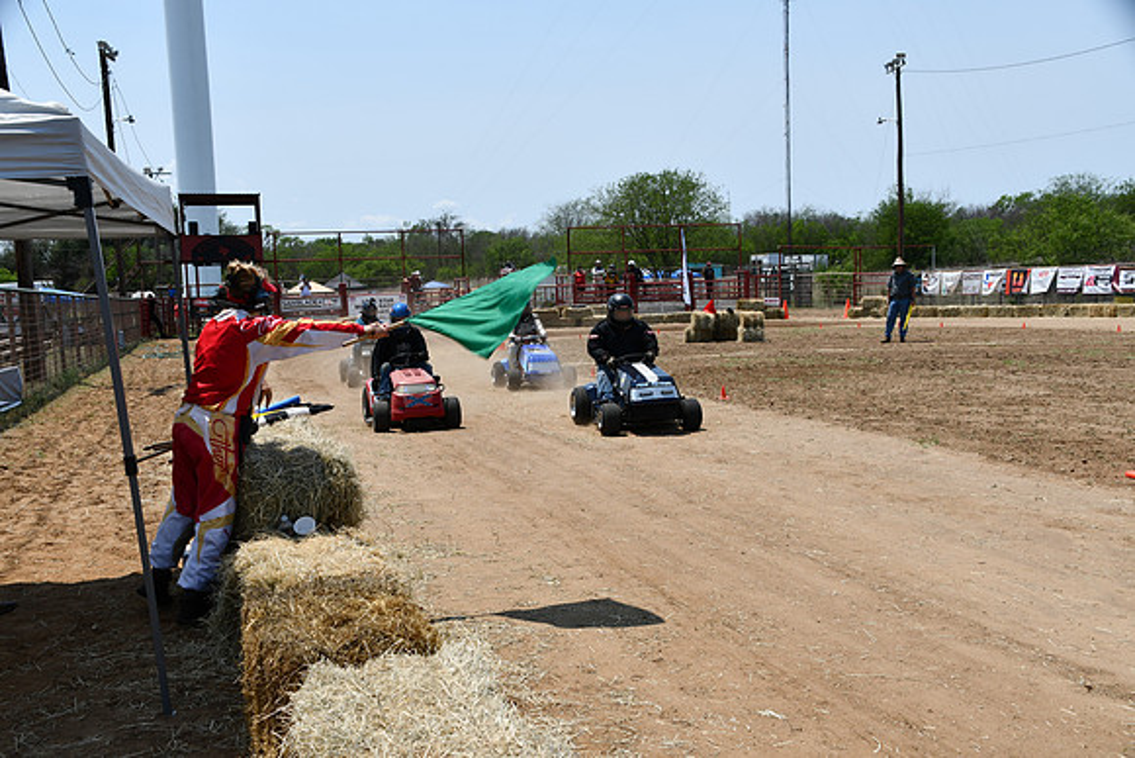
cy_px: 379
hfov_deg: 46.4
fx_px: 1324
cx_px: 568
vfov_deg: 31.9
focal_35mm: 42
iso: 100
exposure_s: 1/400
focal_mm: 28
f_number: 10
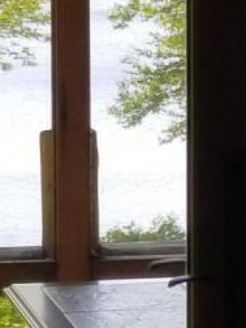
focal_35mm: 206
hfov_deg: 7.2
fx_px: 1952
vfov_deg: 9.6
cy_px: 203
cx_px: 189
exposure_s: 1/318
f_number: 1.7
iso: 50
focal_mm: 4.25
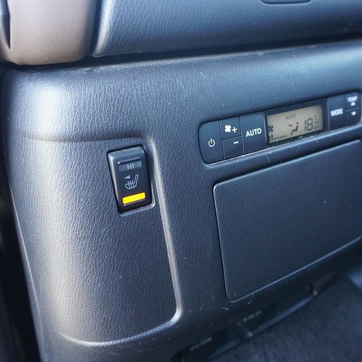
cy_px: 169
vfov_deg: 48.4
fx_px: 402
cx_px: 232
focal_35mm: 34
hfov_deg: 47.9
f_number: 3.5
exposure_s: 1/60
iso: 2500
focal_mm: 16
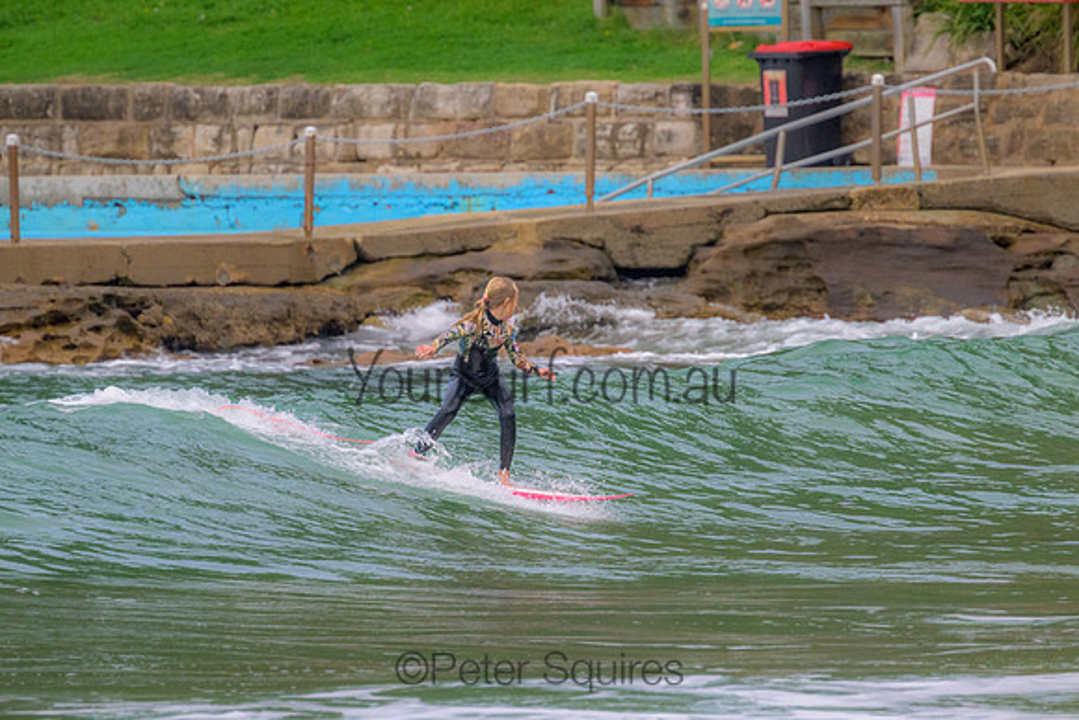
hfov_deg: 2.6
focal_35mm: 800
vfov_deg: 1.7
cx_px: 540
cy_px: 360
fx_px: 23982
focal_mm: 800
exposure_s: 1/1250
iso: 2500
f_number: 11
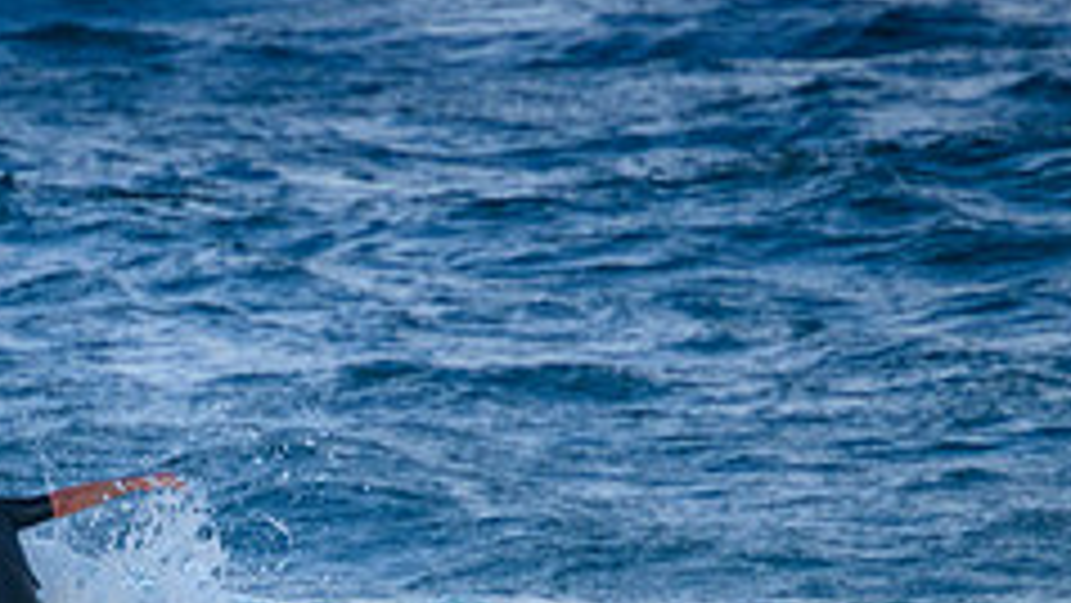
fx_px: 58088
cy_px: 704
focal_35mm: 2045
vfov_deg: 0.6
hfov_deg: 1.1
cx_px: -27
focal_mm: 800
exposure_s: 1/1600
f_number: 11
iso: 1600
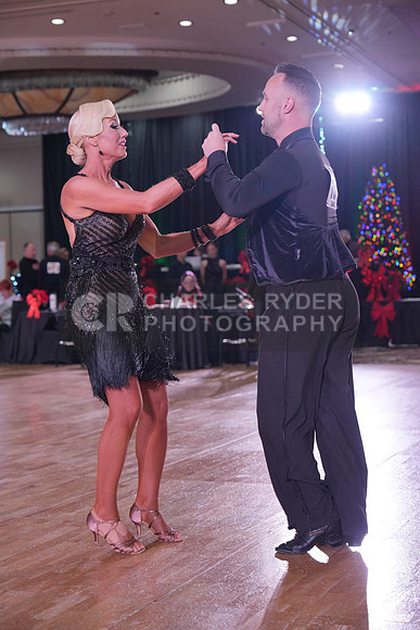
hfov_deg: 19.5
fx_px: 1224
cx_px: 210
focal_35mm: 70
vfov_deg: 28.8
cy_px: 315
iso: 1250
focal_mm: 70
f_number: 4
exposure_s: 1/400
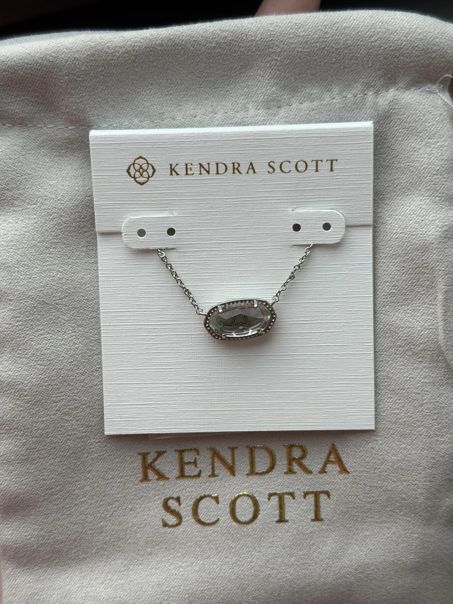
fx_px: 837
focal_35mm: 48
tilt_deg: -78.8
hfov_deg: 30.3
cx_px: 226
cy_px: 302
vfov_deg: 39.7
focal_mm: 6.76
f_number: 1.78
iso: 50
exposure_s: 1/221
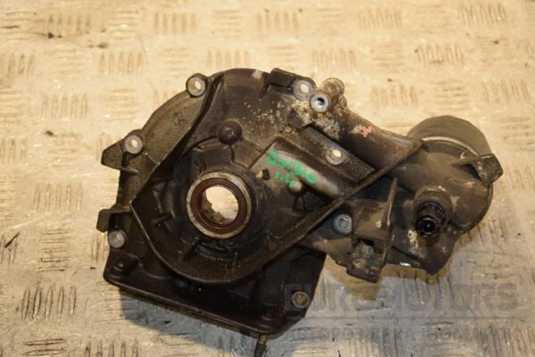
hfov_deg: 29.9
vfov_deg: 20.2
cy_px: 178
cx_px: 268
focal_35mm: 68
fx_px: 1003
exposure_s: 1/200
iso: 800
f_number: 5
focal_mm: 45
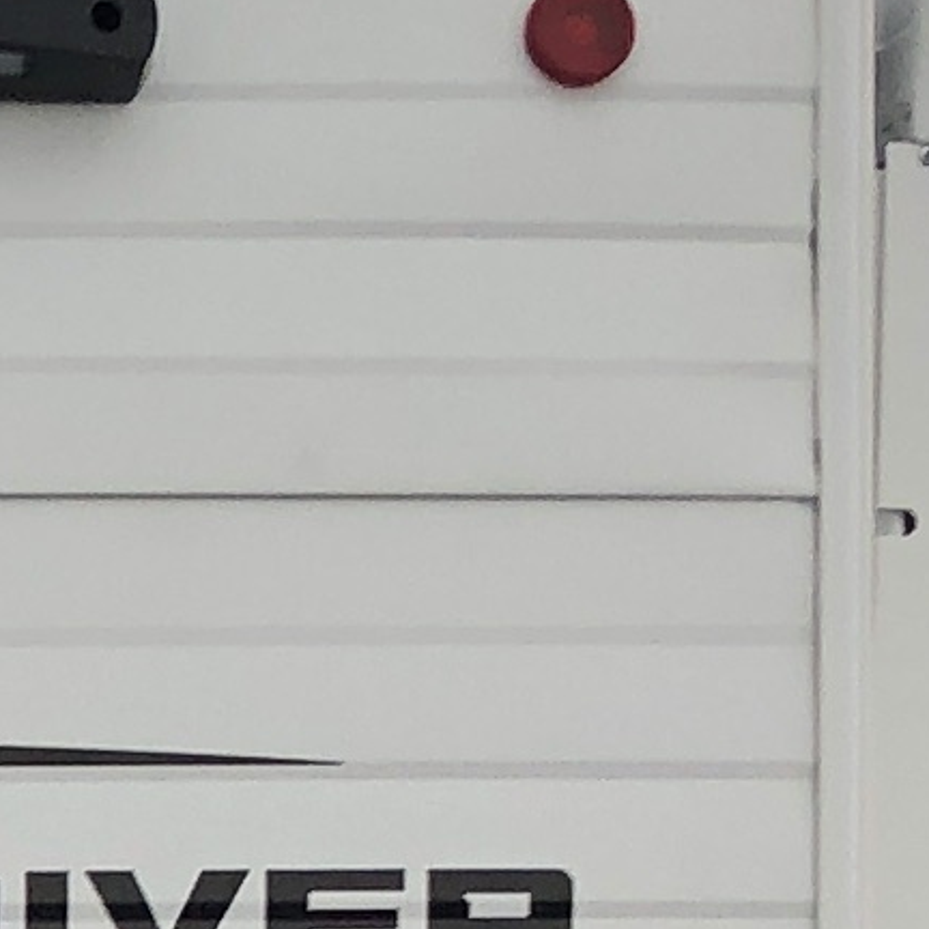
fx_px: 7014
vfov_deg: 7.3
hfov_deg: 7.2
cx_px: -1140
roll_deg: -0.4
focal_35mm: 231
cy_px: 1815
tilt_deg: -2.2
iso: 20
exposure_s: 1/137
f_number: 1.8
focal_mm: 3.99
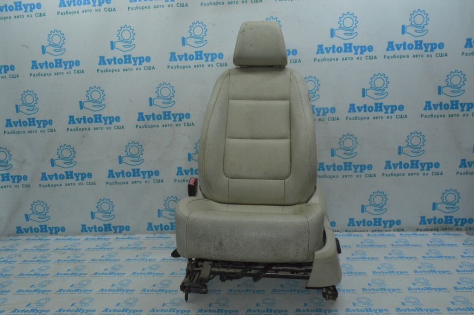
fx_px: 355
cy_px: 158
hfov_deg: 67.4
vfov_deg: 47.9
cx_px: 237
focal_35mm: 27
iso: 3200
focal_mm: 18
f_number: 22
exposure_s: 1/50
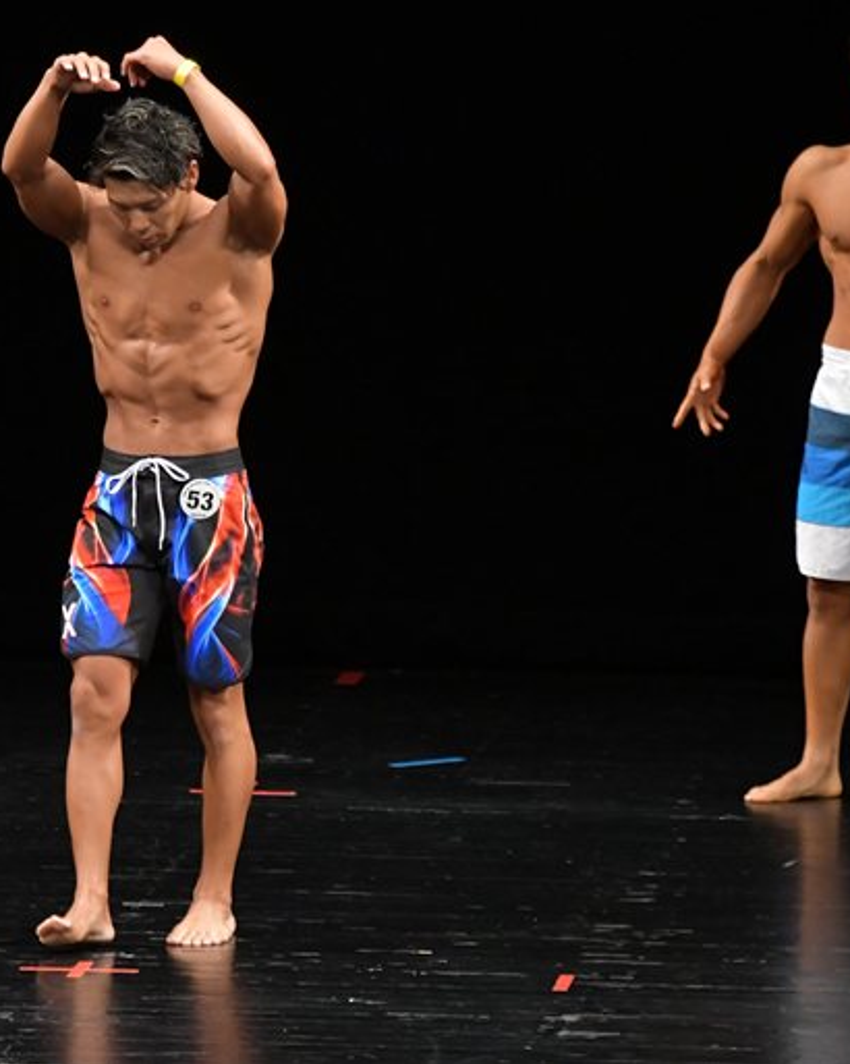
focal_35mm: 404
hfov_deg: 3.8
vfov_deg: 4.8
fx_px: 12712
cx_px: 279
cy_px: 533
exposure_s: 1/400
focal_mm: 190
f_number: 5.6
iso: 3200
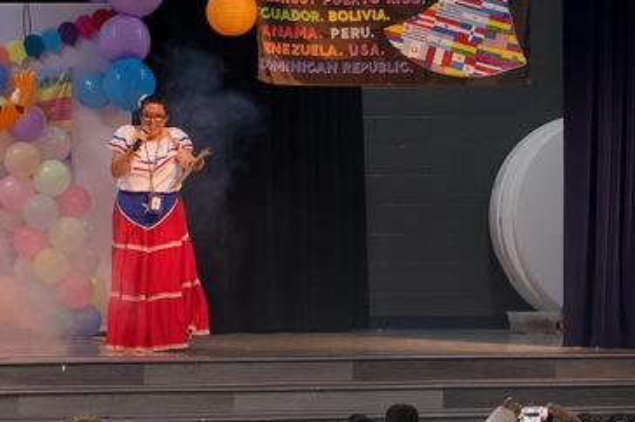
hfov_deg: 10.3
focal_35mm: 197
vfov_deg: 6.9
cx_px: -84
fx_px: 3472
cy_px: 339
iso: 1600
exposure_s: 1/320
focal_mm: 70
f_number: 2.8
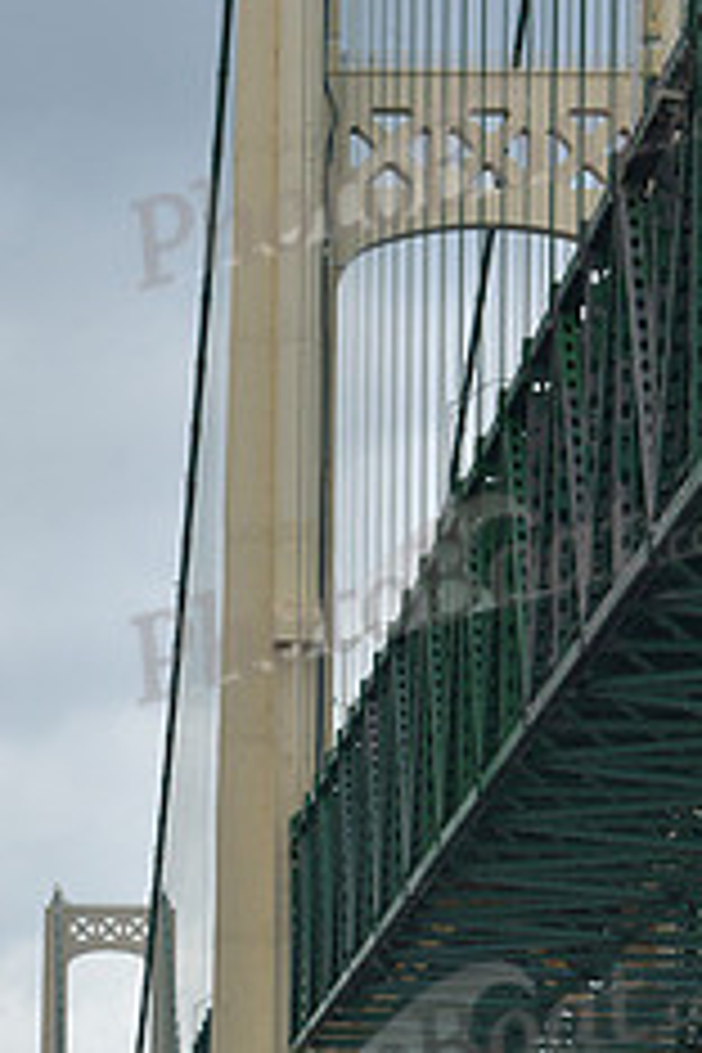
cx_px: -101
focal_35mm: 288
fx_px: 8423
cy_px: 886
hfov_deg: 4.8
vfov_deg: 7.1
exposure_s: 1/800
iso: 400
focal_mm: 116
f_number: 8
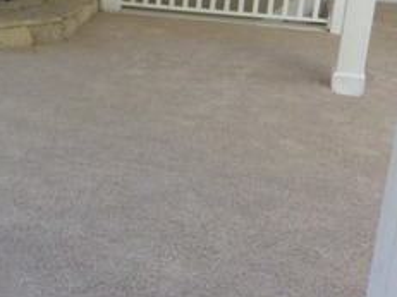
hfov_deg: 28.7
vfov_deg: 23.7
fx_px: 699
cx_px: -41
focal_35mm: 61
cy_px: 67
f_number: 3.1
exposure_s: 1/45
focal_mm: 4
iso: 160
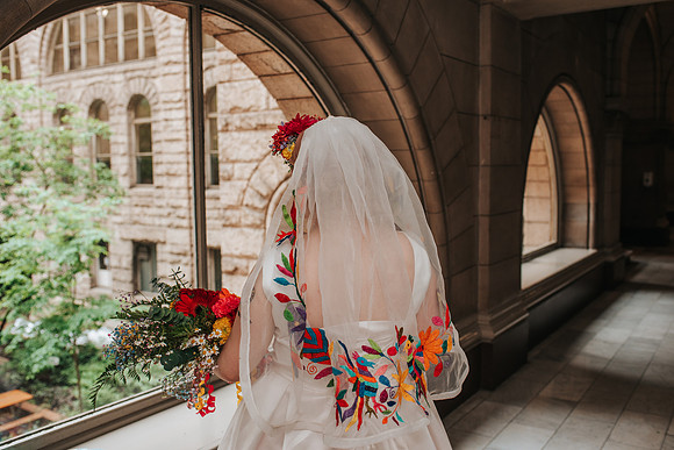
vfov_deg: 37.9
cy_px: 225
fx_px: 655
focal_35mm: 35
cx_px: 337
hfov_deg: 54.4
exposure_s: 1/160
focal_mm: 35
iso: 720
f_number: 4
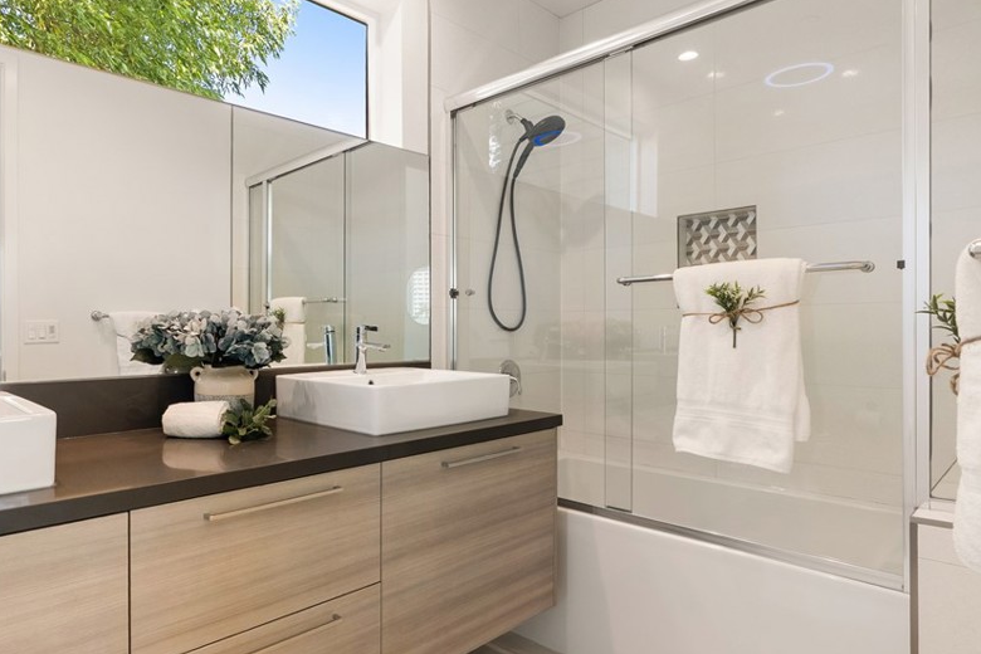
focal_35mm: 21
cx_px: 379
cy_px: 321
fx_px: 572
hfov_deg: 80.0
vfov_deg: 59.5
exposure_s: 1/25
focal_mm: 16
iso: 320
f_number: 9
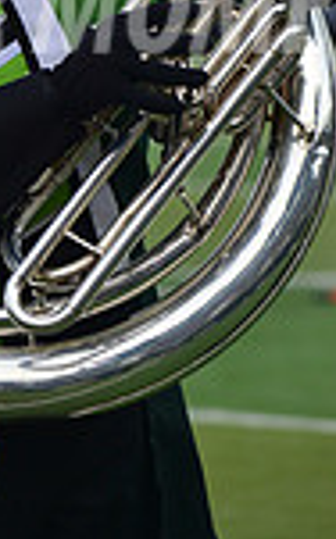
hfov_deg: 2.5
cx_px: -2
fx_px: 7802
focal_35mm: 531
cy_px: -239
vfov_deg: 3.9
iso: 200
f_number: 5.6
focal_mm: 175
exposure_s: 1/1250
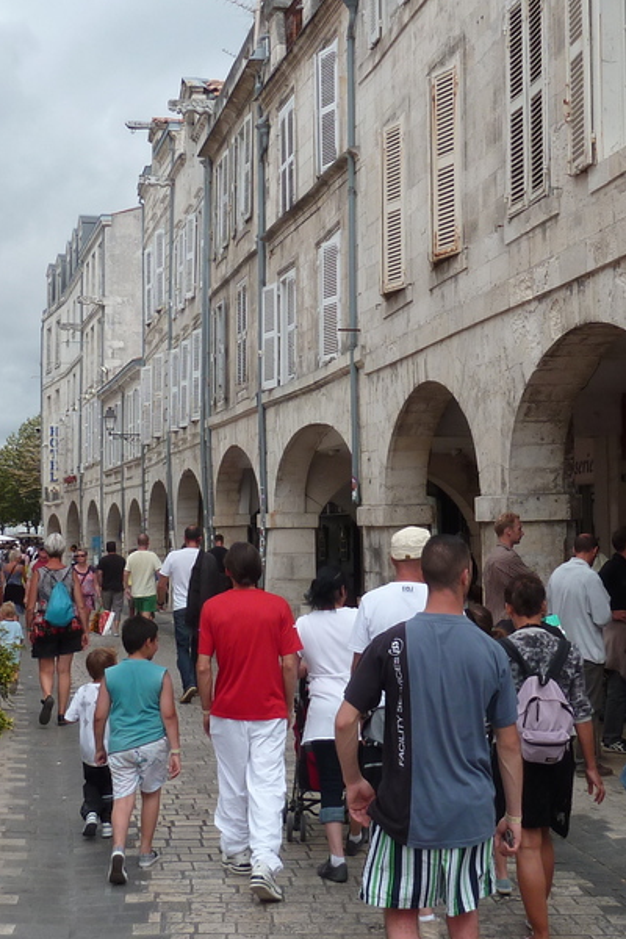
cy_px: 470
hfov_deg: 26.0
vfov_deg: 38.2
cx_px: 341
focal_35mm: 52
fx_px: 1356
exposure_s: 1/800
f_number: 3.3
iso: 80
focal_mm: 4.1
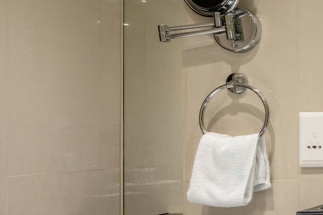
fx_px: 485
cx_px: 592
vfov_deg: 24.8
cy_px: 162
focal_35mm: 54
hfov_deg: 21.7
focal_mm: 14
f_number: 8
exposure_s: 1/5
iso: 250
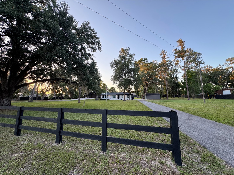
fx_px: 95
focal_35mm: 14
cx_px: 117
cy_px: 88
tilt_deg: +7.0
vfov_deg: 85.7
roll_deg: -0.1
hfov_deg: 102.1
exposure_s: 1/99
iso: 50
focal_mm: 2.22
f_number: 2.2
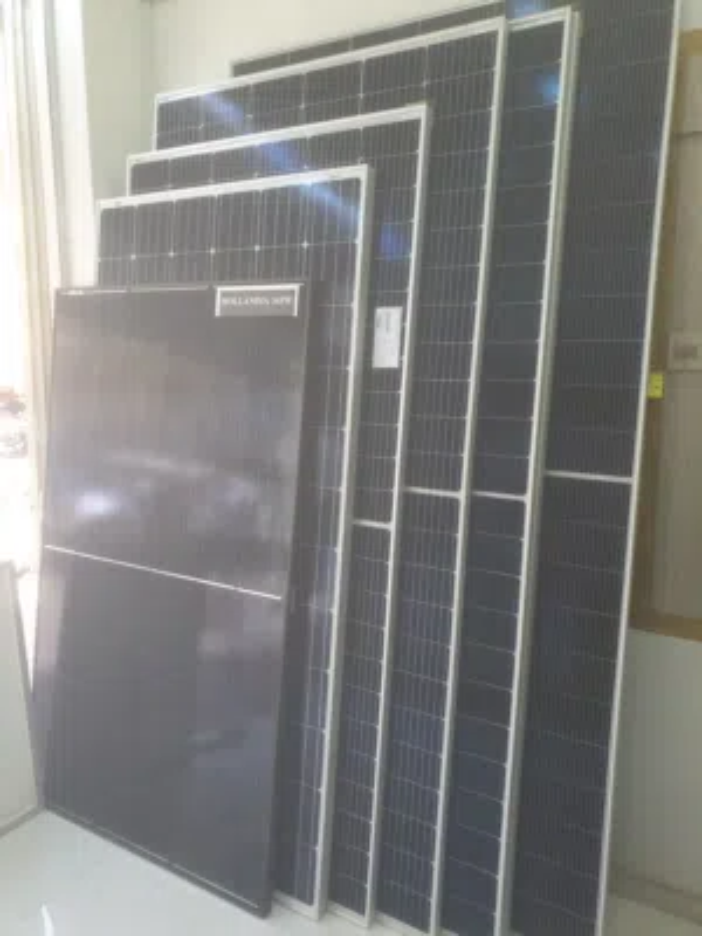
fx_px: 703
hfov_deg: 53.1
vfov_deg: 67.3
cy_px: 468
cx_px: 351
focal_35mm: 26
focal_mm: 4.3
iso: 50
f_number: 2.4
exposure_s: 1/50
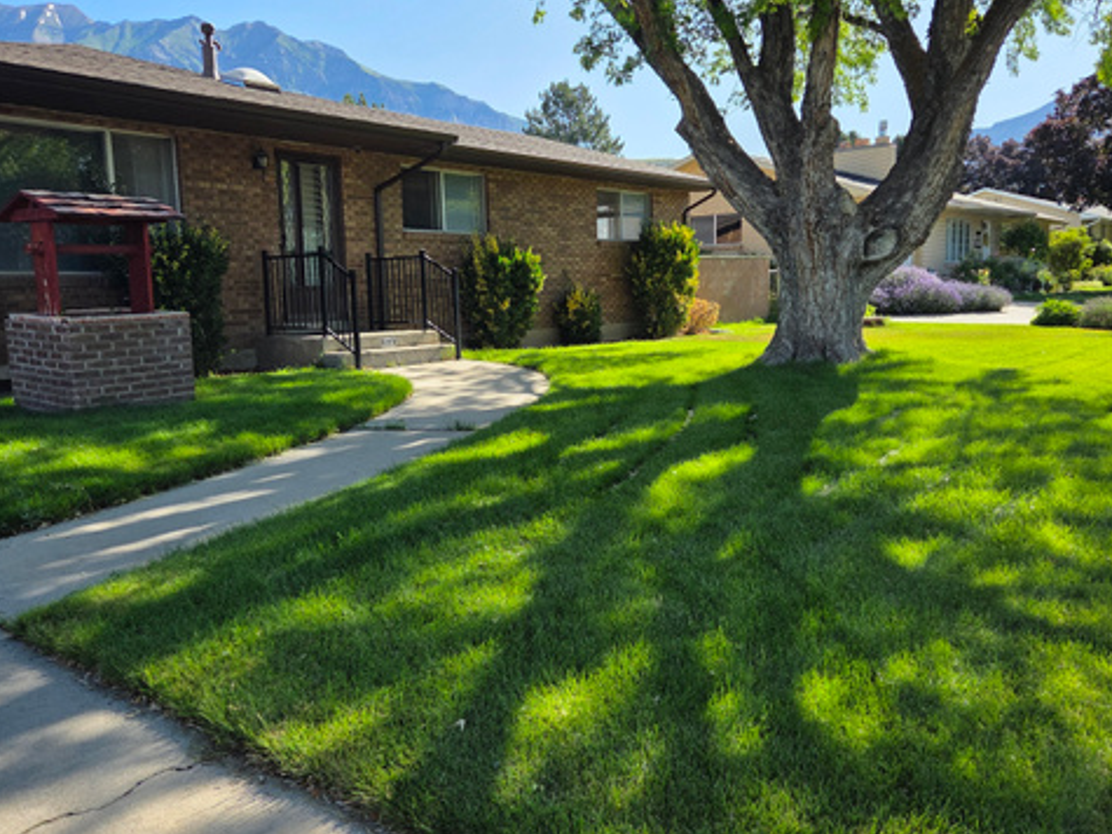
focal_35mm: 31
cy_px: 391
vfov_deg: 45.4
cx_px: 590
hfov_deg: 58.3
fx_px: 996
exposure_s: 1/3569
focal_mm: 5.4
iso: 80
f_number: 1.8
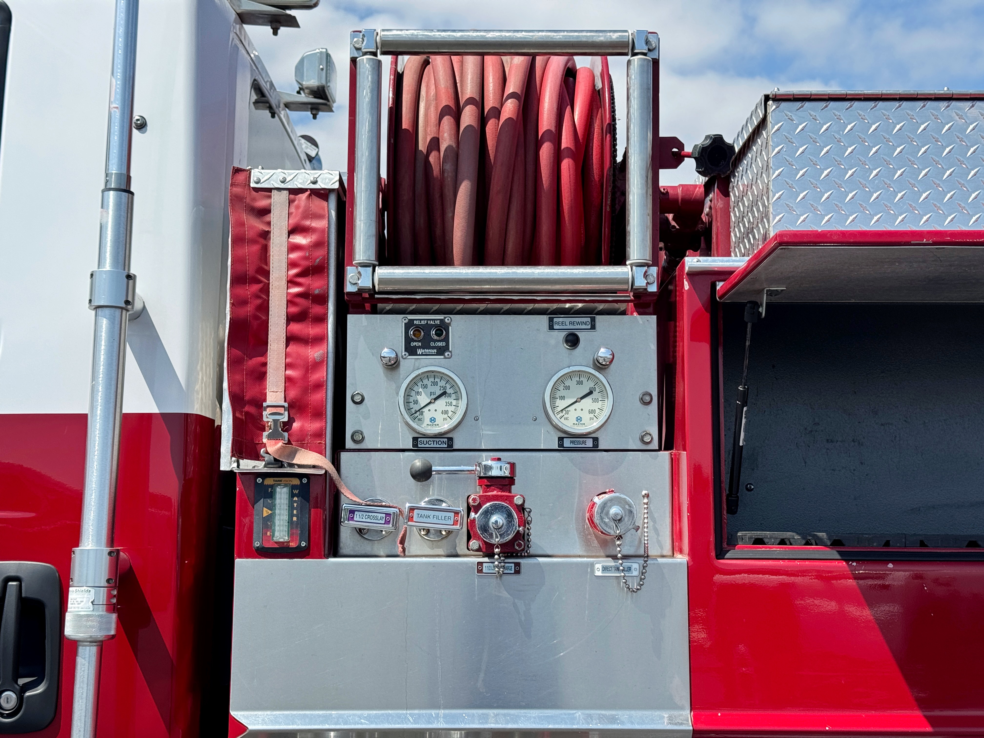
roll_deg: -0.3
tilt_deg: +6.5
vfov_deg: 30.3
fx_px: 1364
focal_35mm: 48
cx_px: 492
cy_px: 369
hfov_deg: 39.7
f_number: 1.78
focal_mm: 6.76
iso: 64
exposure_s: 1/4049
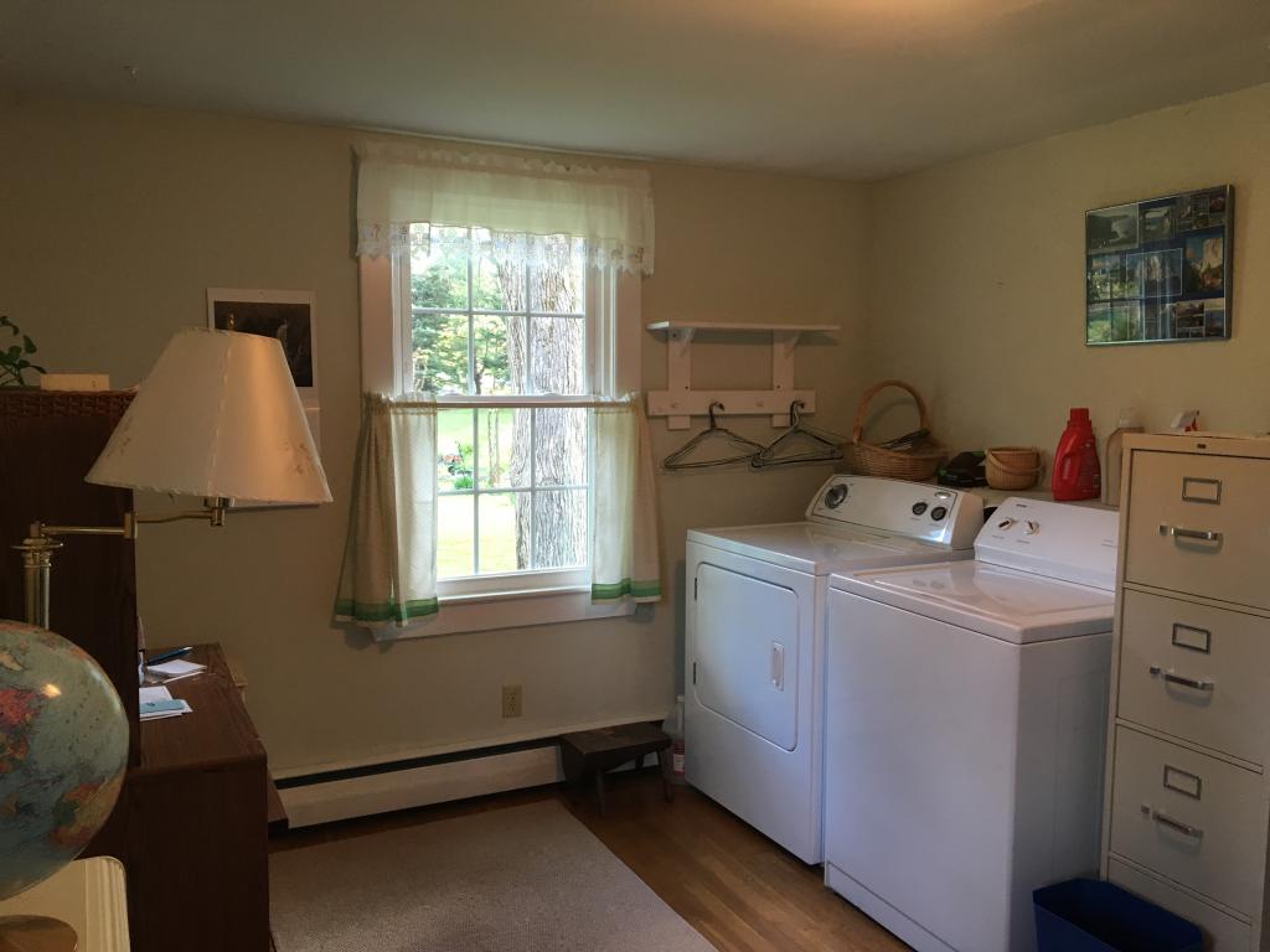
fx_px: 1064
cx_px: 635
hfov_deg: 61.7
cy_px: 476
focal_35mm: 29
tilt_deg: -4.6
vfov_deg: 48.2
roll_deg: +0.3
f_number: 2.2
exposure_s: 1/30
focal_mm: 4.15
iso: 80
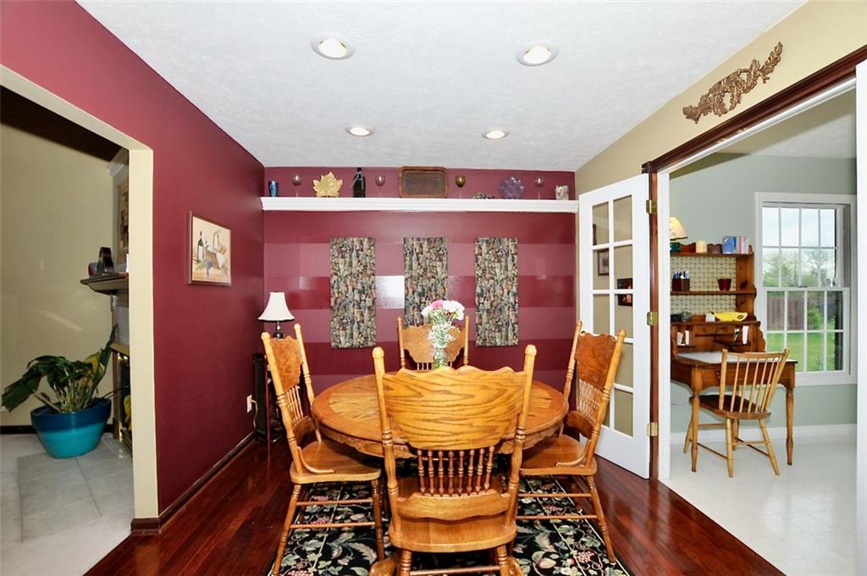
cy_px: 288
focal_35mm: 15
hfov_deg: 100.5
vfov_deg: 77.2
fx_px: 361
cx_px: 434
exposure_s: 1/60
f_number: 5.6
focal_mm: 10
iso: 400
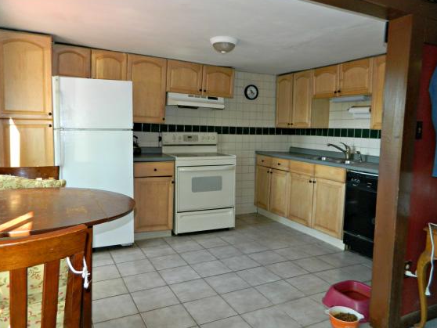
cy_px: 162
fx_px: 328
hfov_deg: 67.3
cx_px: 218
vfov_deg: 53.1
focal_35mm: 26
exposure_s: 1/30
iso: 200
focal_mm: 4.5
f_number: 3.1
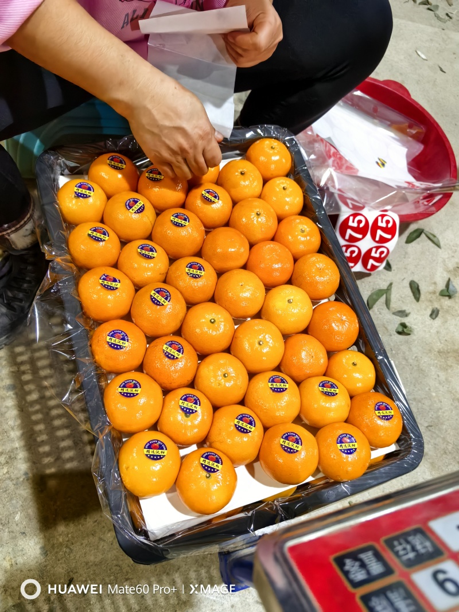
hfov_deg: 51.3
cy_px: 306
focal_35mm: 27
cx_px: 230
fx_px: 477
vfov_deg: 65.3
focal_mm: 6.35
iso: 500
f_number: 2
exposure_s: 1/100
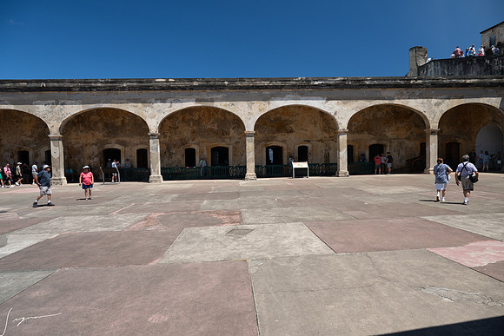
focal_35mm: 24
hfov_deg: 73.7
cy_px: 168
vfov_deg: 53.2
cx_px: 252
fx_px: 336
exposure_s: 1/125
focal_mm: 24
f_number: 8
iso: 110
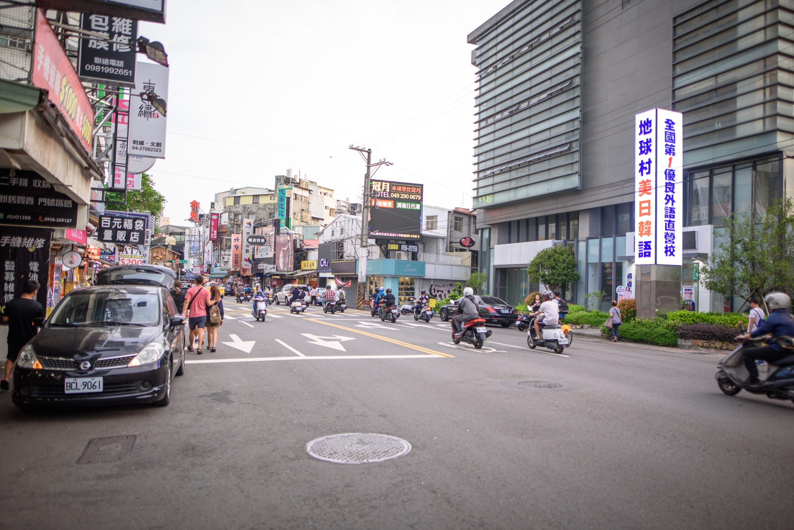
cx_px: 397
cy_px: 265
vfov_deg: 49.9
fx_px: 570
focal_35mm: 26
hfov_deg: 69.7
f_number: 1.6
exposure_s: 1/250
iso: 64
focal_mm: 24
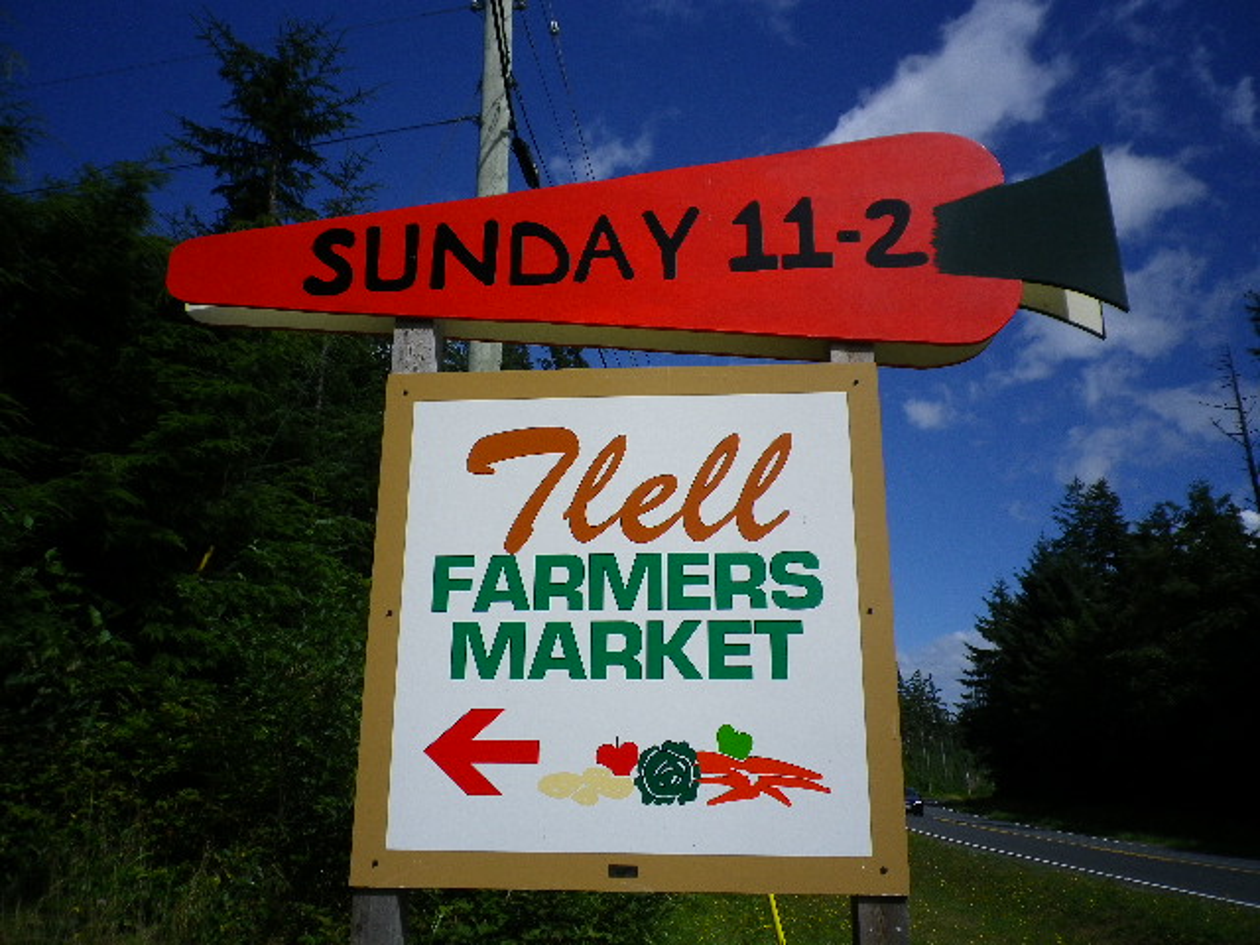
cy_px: 472
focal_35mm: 28
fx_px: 1019
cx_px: 630
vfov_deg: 49.7
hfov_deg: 63.4
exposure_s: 1/2000
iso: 80
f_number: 3.5
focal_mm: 5.05
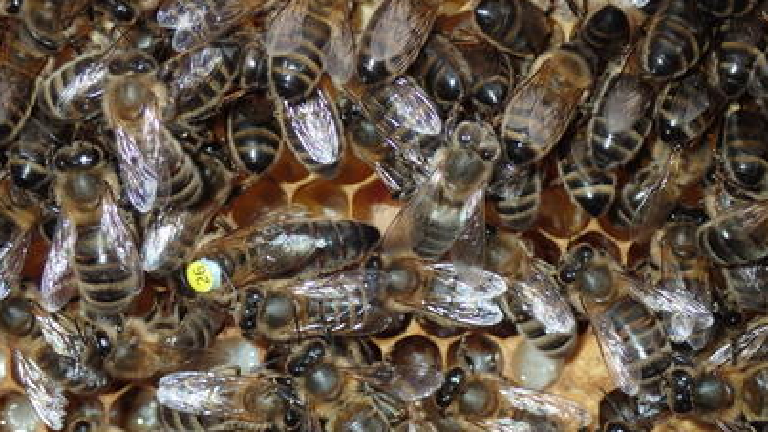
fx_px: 1670
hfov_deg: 25.9
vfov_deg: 14.7
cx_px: 385
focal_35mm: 82
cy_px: 244
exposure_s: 1/80
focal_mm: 13.47
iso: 200
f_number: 13
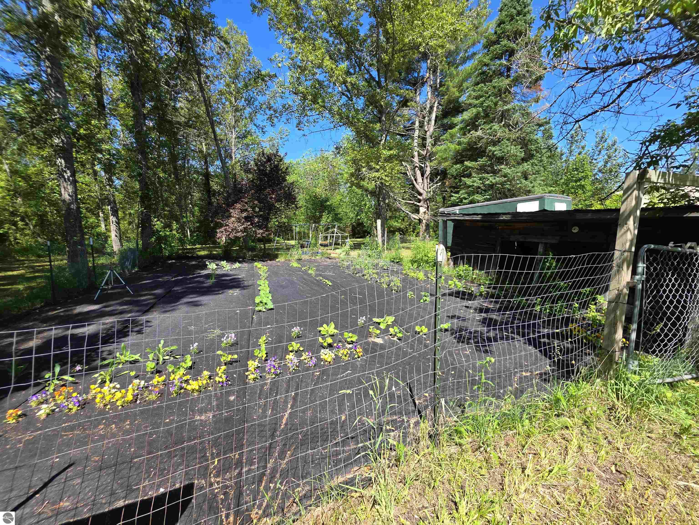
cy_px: 262
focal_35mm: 13
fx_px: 263
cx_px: 350
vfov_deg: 89.9
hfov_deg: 106.2
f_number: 1.9
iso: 40
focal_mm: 2.2
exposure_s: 1/771
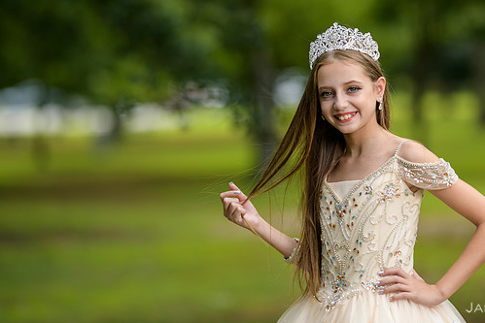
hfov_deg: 13.1
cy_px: 146
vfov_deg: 8.7
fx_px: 2116
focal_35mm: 157
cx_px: 277
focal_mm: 135
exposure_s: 1/2000
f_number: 2
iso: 200
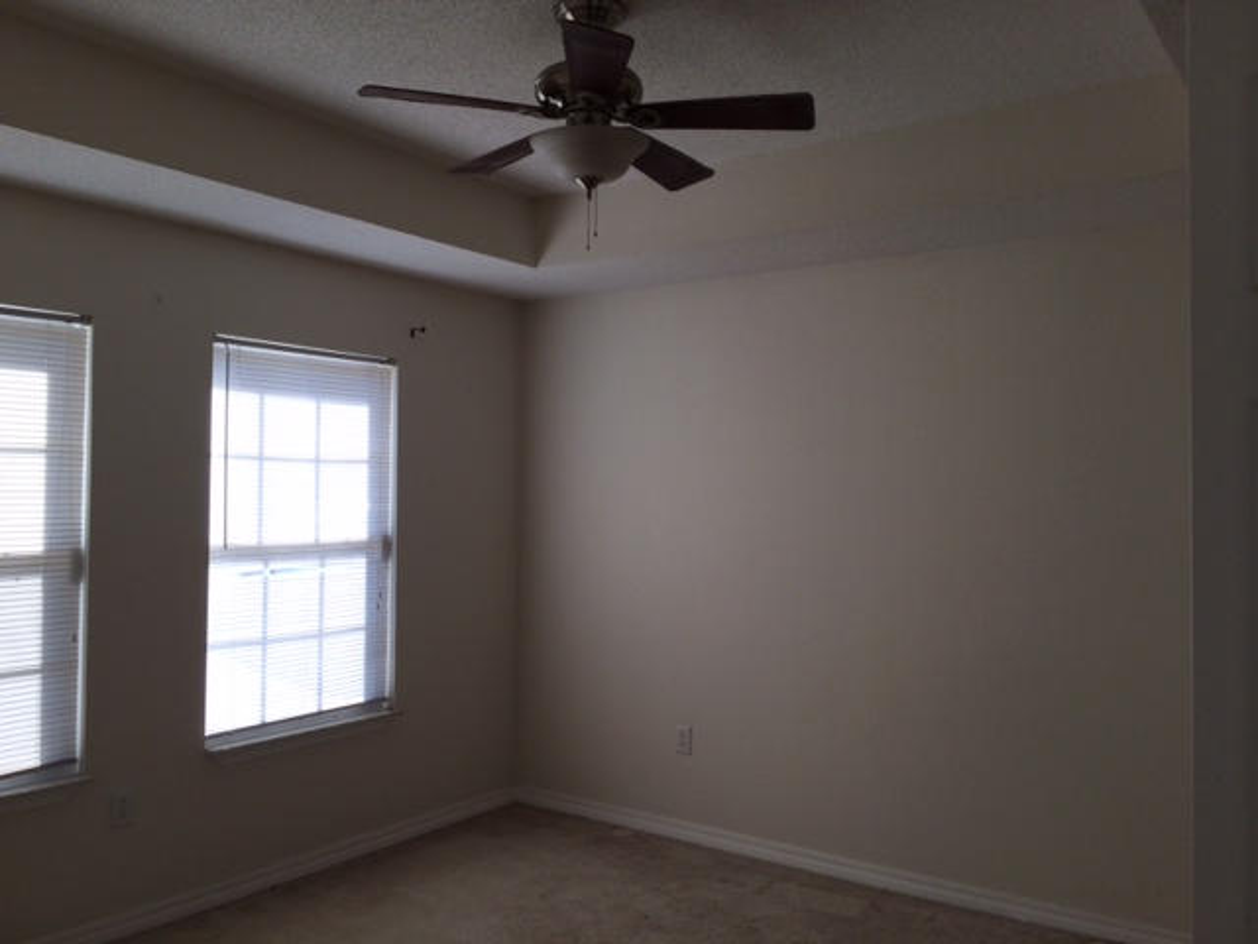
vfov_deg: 46.8
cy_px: 472
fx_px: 1090
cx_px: 629
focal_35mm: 30
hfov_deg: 60.0
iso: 32
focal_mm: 4.12
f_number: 2.2
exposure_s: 1/297
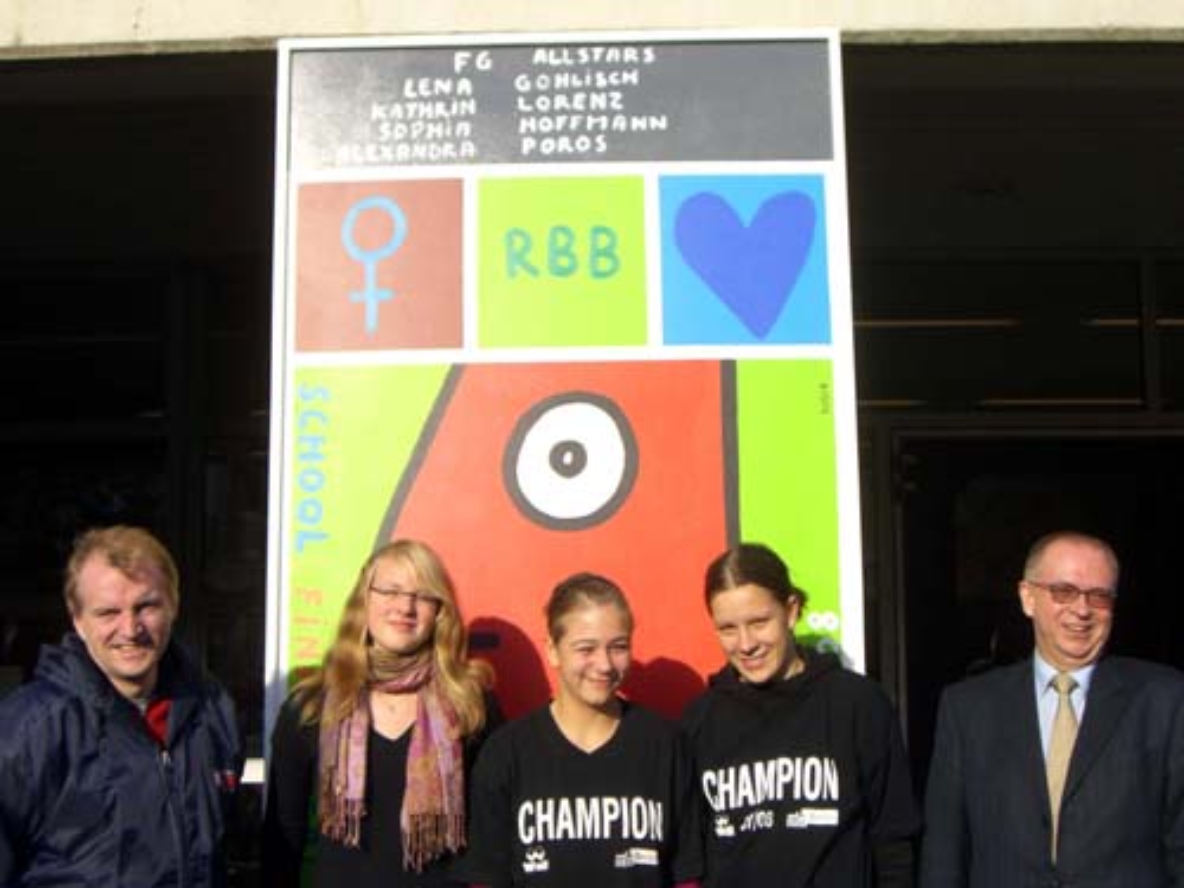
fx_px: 1881
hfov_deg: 34.9
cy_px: 444
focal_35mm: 55
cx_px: 592
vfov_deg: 26.6
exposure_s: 1/1000
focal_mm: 9
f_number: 3.3
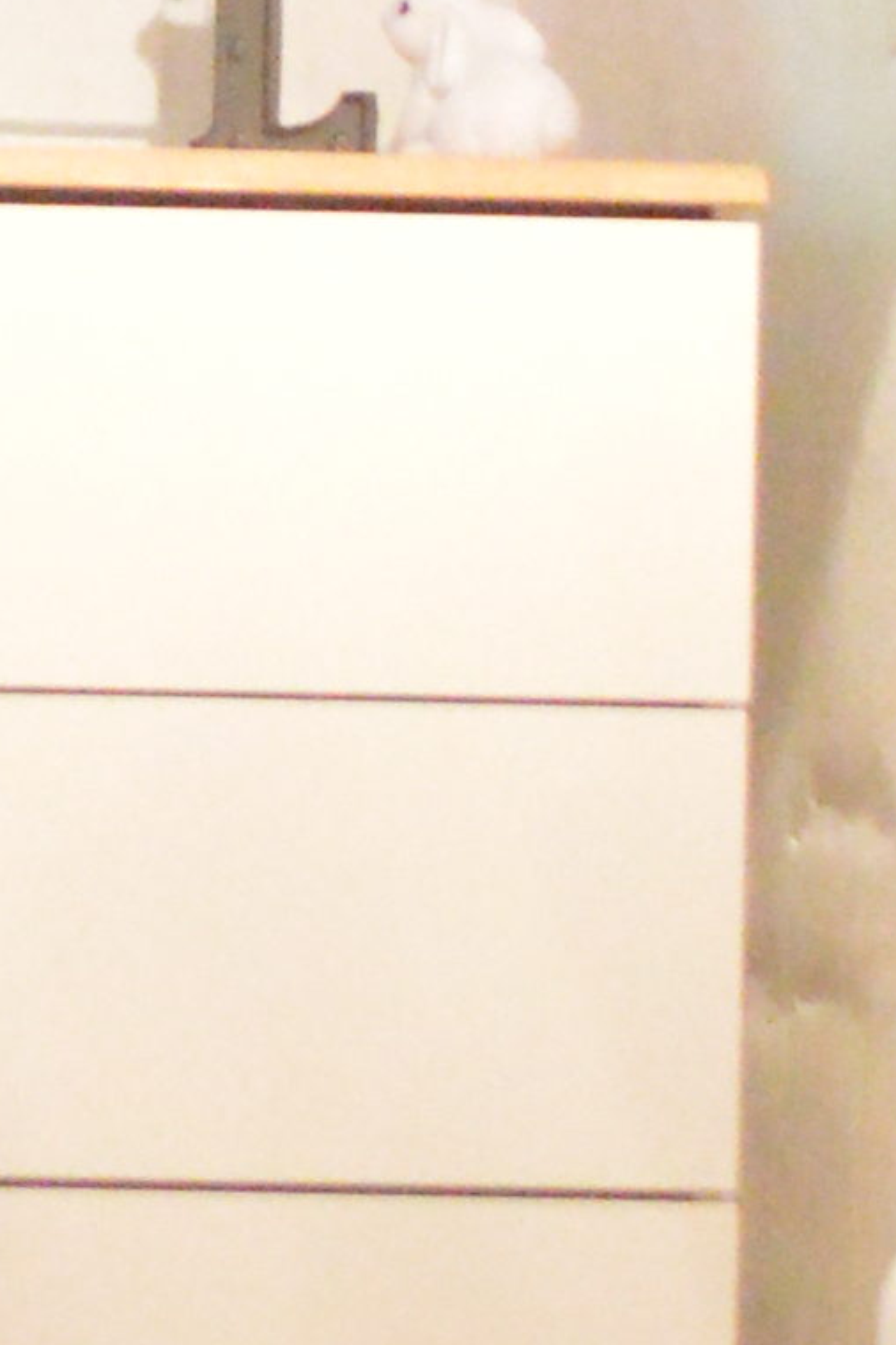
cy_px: -397
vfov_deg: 7.2
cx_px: -1149
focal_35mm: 285
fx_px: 10639
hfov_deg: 4.7
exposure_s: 1/20
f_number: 4
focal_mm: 24
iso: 6400
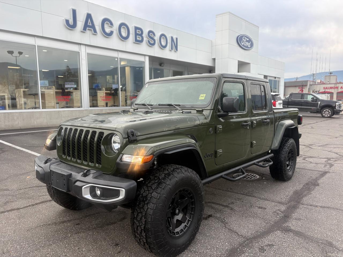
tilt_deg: -6.7
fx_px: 258
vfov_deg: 53.1
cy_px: 128
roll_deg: +0.5
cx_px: 172
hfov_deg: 67.3
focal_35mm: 26
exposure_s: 1/430
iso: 50
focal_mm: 5.96
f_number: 1.6
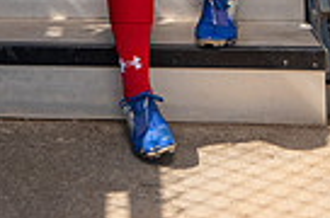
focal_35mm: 126
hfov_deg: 16.0
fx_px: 1152
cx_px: 10
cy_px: -320
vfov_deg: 9.5
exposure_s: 1/200
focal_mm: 38
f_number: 10
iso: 200
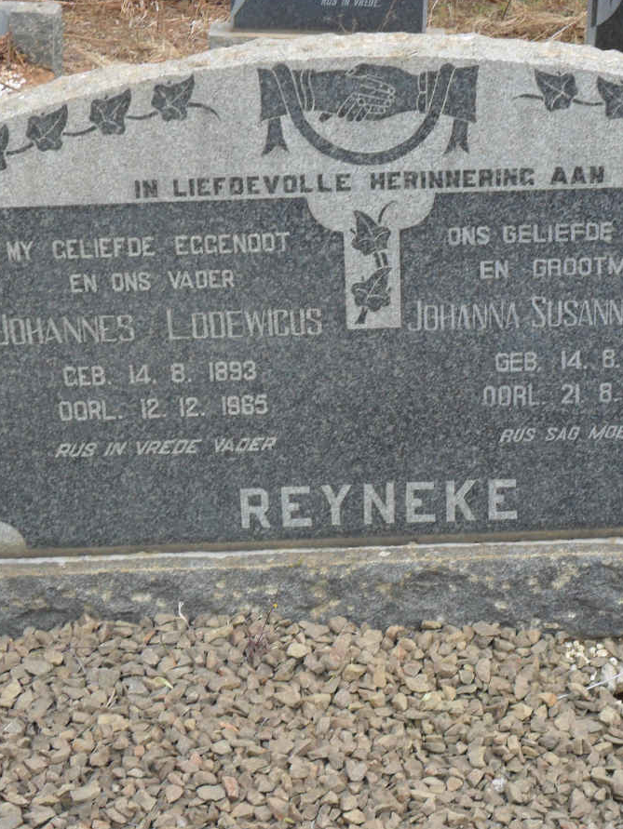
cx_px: 389
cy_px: 413
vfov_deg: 27.8
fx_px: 1679
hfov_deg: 21.0
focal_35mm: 70
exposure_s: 1/90
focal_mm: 9.3
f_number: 5
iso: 100
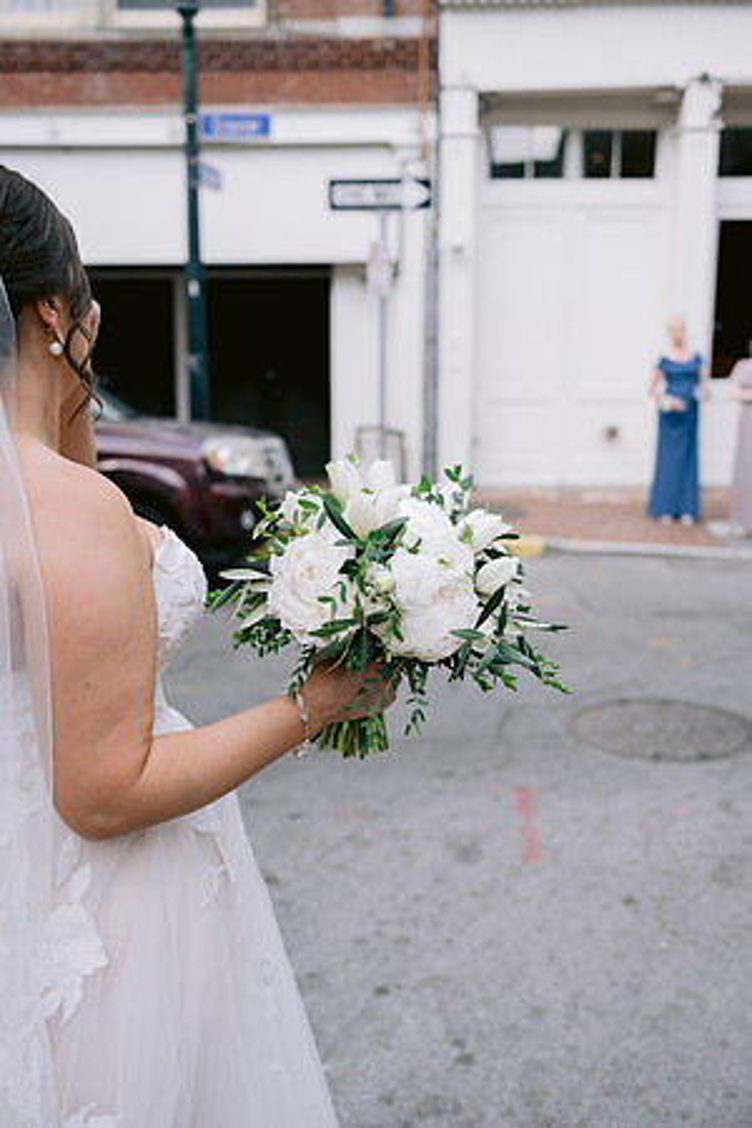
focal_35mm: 35
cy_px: 564
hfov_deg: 37.9
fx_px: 1097
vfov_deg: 54.4
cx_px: 376
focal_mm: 35
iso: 250
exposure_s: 1/500
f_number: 2.8
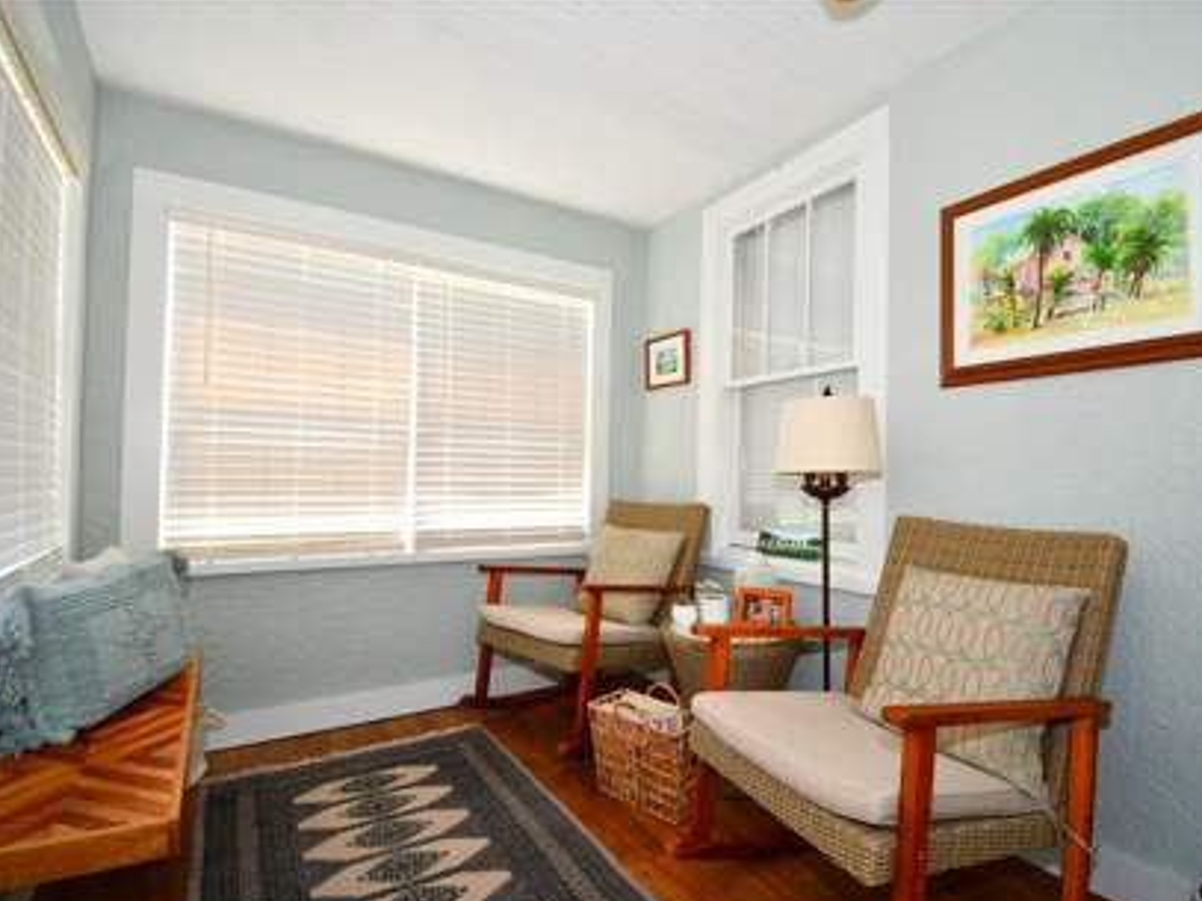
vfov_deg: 74.7
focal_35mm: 17
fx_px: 590
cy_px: 468
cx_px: 629
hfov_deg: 91.0
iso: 250
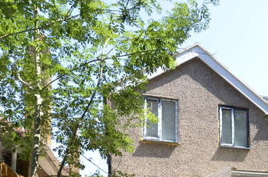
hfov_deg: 46.0
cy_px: 215
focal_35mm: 40
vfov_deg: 28.6
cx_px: 216
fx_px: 297
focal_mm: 10
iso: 200
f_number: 7.1
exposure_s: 1/200
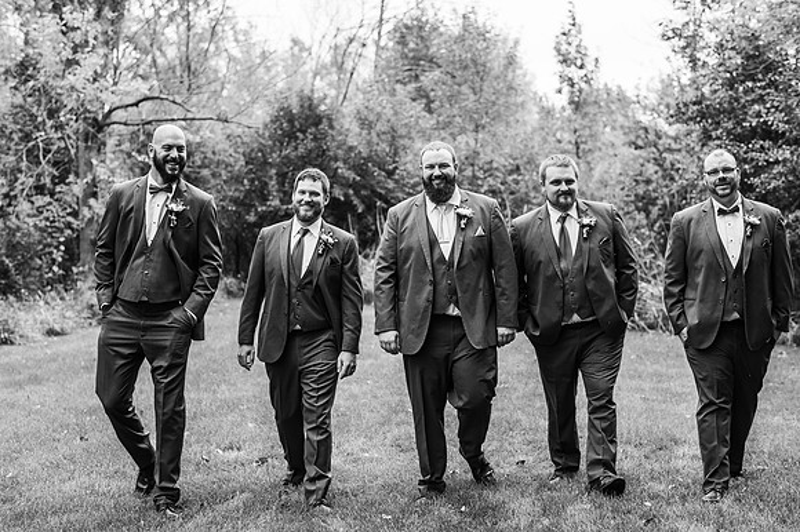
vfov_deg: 23.4
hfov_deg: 34.5
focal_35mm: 58
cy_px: 266
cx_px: 400
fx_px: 1288
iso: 500
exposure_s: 1/1000
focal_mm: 58
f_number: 2.8
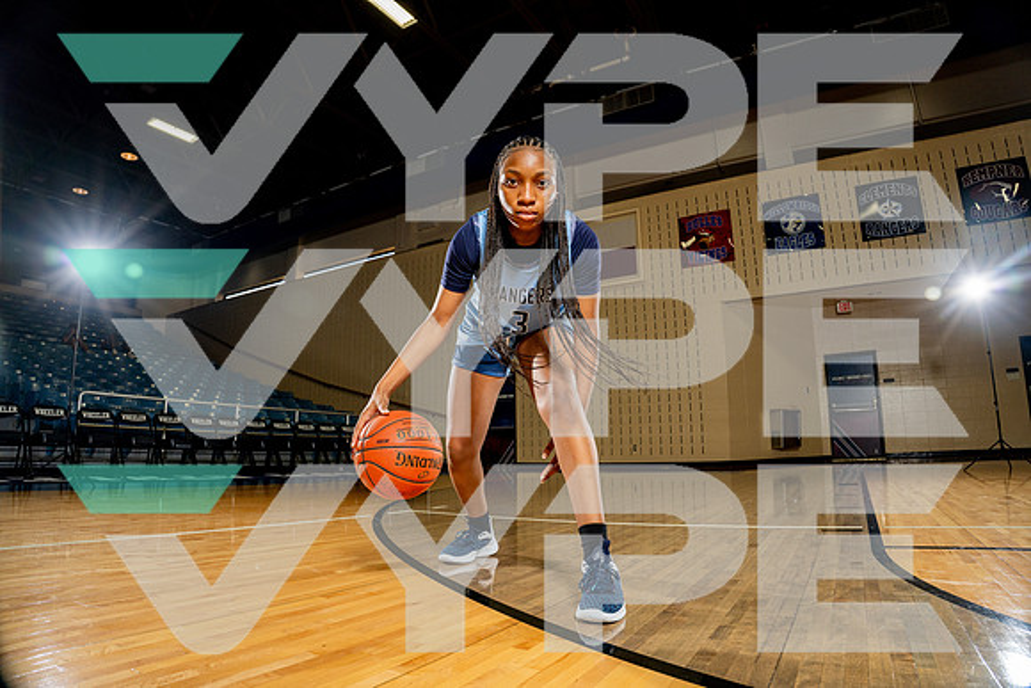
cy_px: 344
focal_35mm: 20
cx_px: 516
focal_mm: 20
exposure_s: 1/250
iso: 400
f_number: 6.3
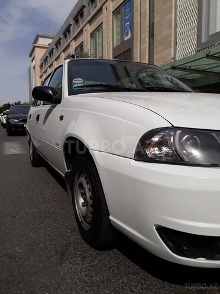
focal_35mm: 27
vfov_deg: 65.3
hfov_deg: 51.4
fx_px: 229
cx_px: 110
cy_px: 147
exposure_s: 1/3472
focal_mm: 3.6
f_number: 1.9
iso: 40
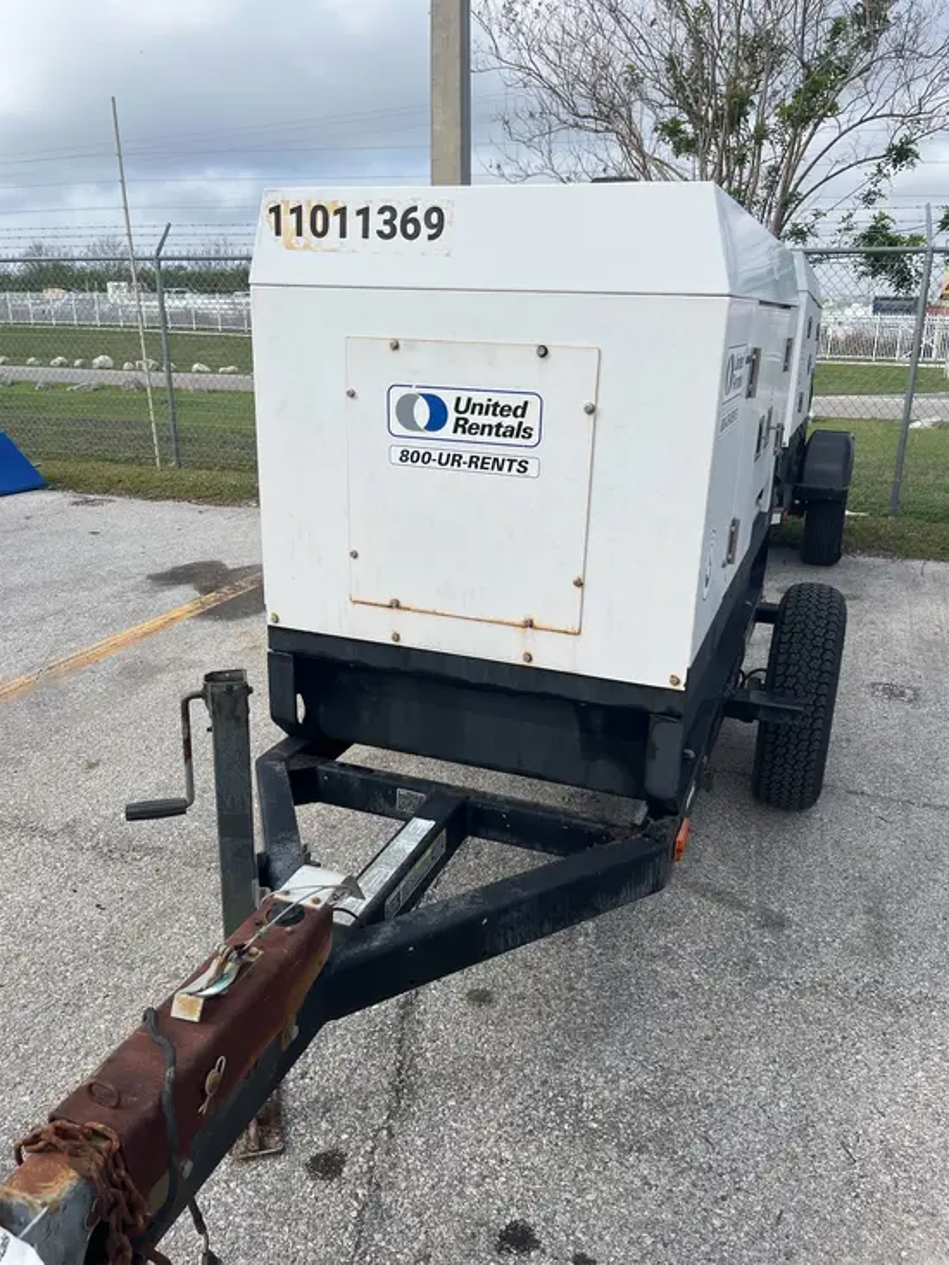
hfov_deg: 53.1
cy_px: 632
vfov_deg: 67.3
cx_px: 474
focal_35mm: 26
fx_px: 950
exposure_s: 1/3311
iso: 50
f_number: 1.6
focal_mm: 5.1
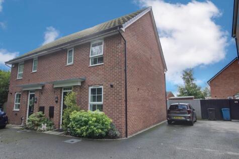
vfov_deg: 56.2
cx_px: 120
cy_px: 80
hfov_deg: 77.3
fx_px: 149
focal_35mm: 22
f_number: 8
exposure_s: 1/320
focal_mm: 15
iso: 400
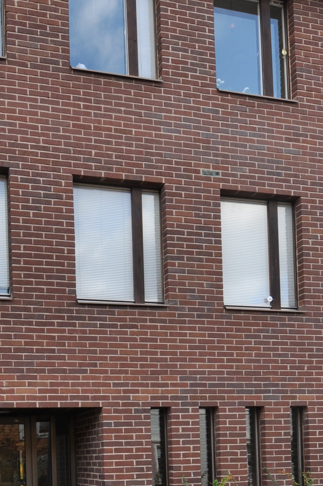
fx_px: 553
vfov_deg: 43.2
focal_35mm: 41
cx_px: 63
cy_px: 441
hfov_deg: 31.7
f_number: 5.6
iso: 200
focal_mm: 10
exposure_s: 1/125
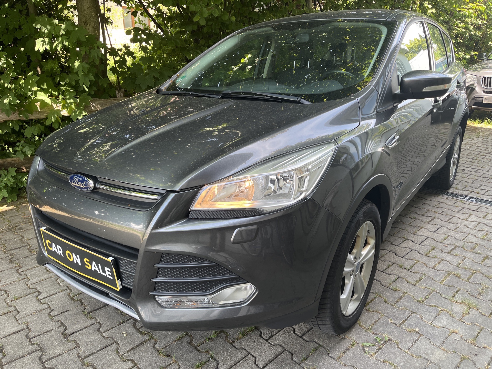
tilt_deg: -19.3
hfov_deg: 67.3
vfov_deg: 53.1
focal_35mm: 26
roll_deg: -1.7
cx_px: 246
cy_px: 184
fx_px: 370
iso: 40
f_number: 1.6
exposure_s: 1/121
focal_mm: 5.1
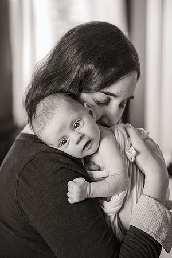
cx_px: 86
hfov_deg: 21.9
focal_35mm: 62
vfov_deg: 32.4
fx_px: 444
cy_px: 129
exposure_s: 1/200
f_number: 3.5
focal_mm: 62
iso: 2000
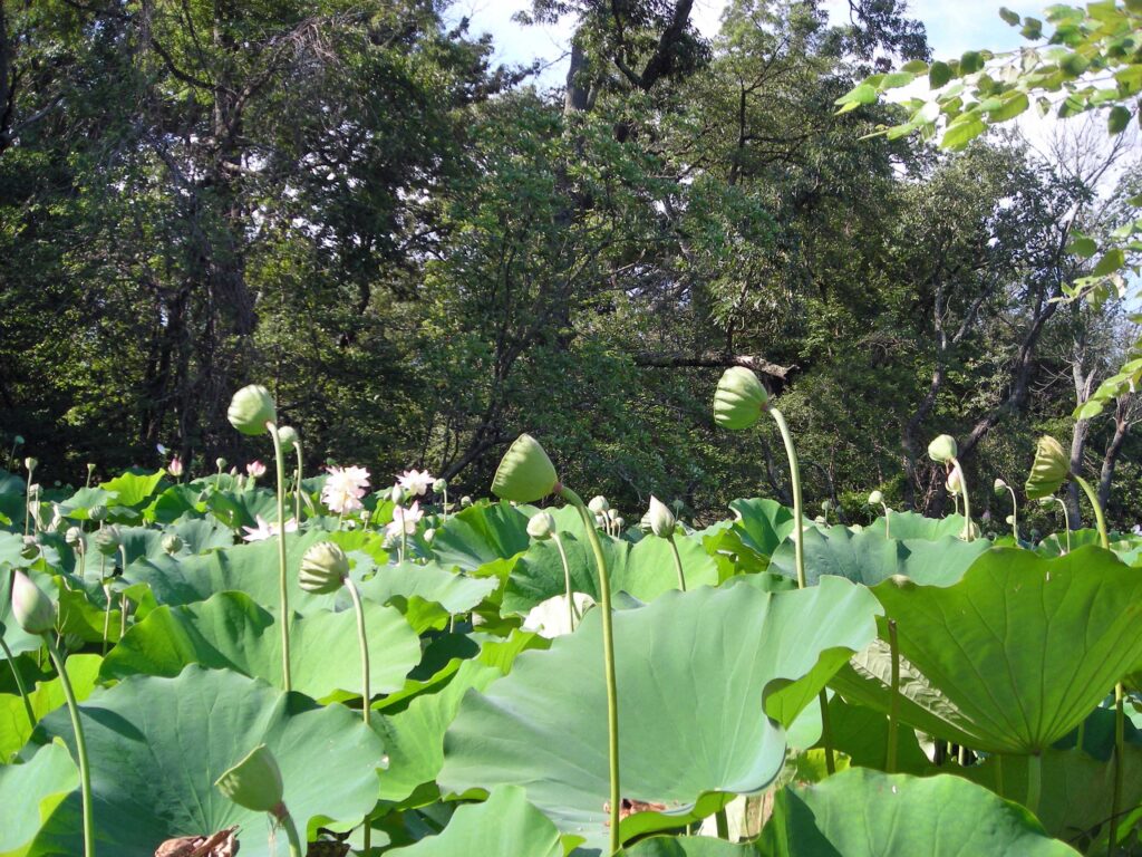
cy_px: 428
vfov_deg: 37.7
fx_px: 1254
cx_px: 571
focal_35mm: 38
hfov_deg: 49.0
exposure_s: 1/226
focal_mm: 6.3
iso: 50
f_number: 3.2
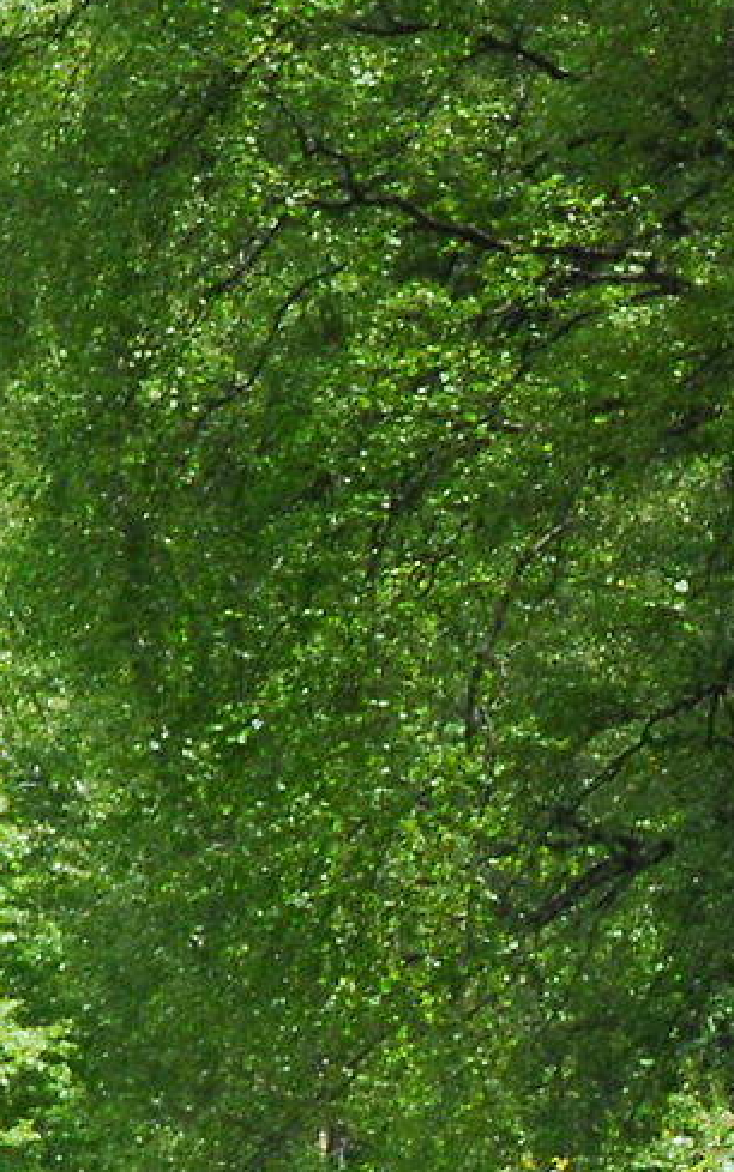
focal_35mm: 789
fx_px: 25215
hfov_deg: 1.7
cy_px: 1530
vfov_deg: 2.7
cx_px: 1703
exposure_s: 1/50
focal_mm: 105
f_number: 13
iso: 200
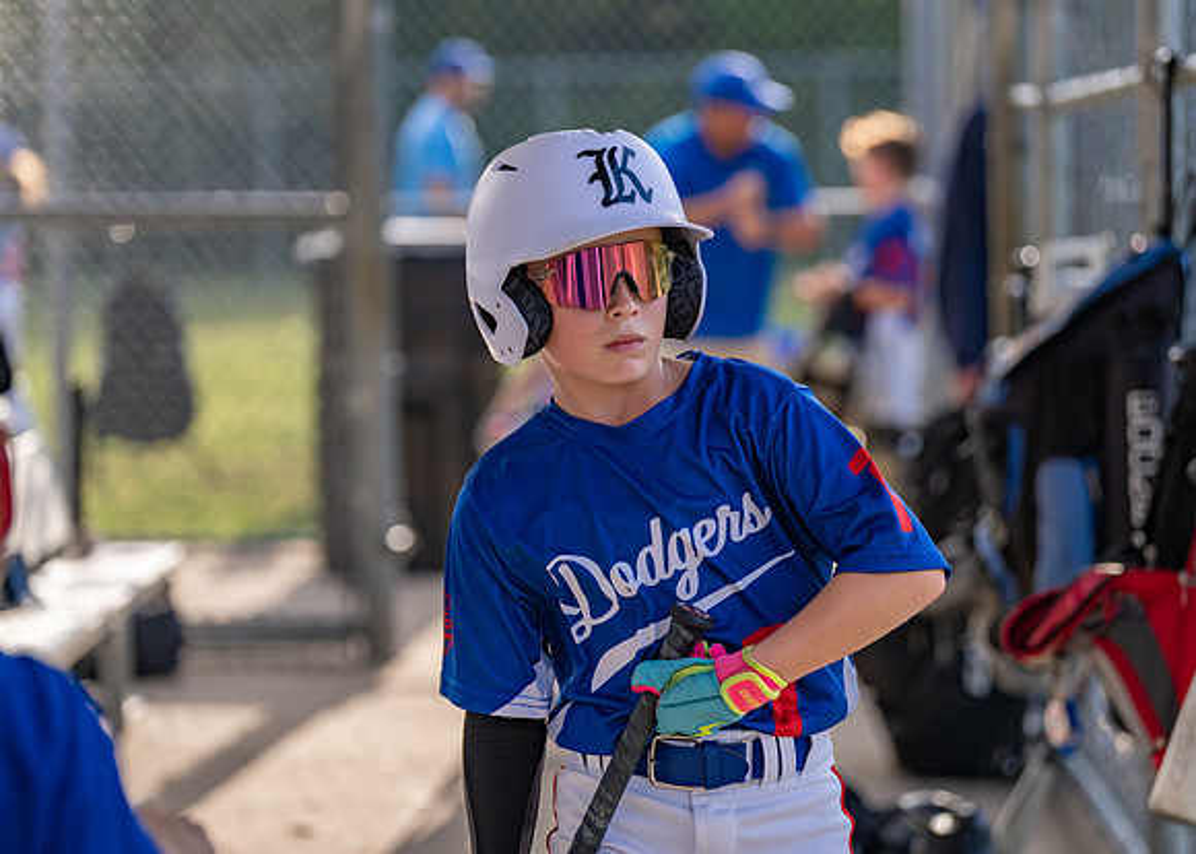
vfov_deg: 12.0
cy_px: 427
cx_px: 598
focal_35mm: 120
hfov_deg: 16.7
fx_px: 4076
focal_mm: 113
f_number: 2.8
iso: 250
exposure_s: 1/2000
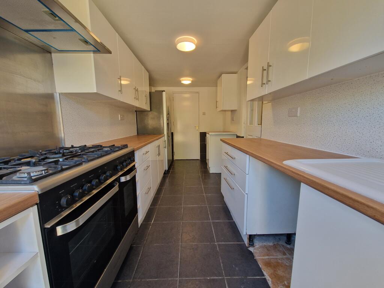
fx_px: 144
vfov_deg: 89.9
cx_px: 192
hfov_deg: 106.2
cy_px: 144
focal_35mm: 13
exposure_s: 1/50
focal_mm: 2.2
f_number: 2.2
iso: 160
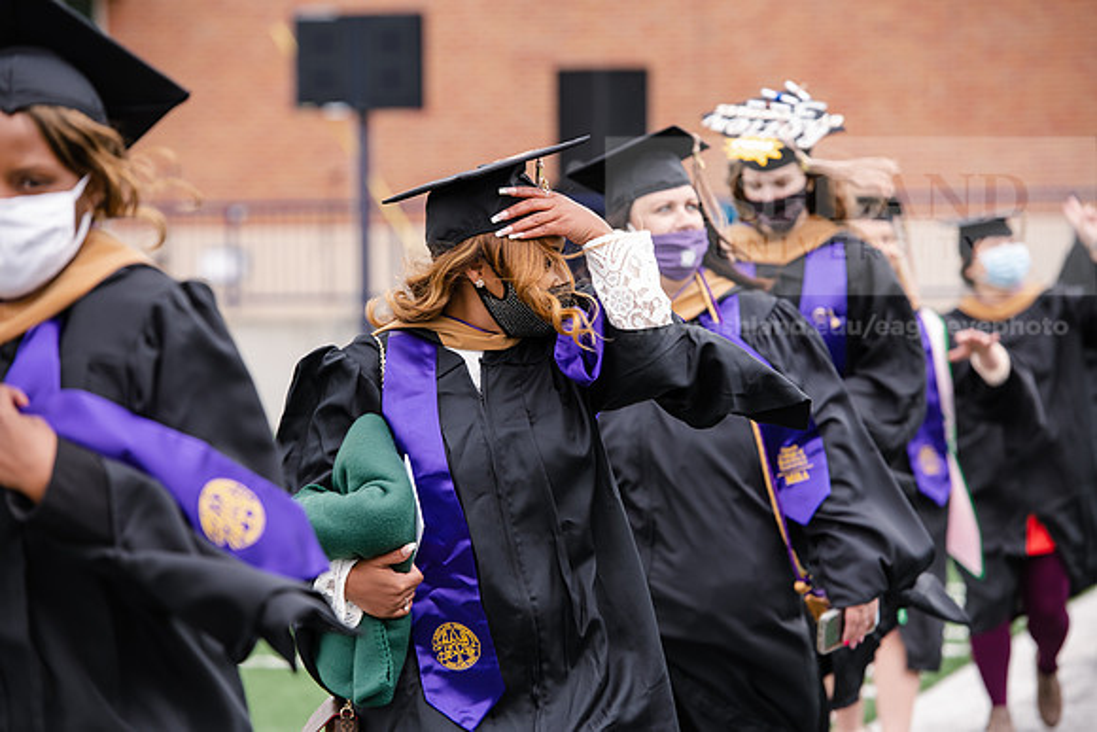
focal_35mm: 165
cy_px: 366
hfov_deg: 12.4
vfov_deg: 8.3
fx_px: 5029
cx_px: 548
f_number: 5
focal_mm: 165
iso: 500
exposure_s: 1/640
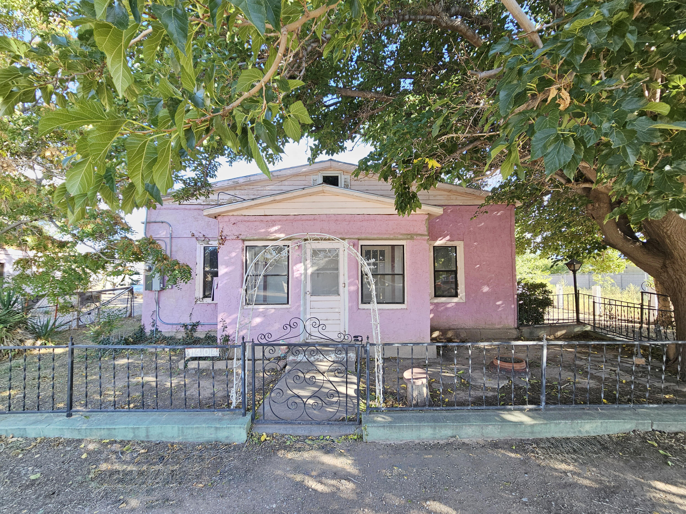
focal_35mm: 13
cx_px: 343
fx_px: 258
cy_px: 257
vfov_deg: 89.9
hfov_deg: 106.2
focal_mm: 2.2
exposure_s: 1/145
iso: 50
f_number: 2.2
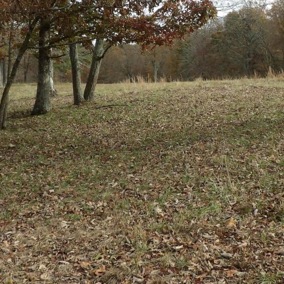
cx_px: 176
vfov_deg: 30.3
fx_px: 511
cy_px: 56
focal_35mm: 55
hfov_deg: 31.0
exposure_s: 1/314
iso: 100
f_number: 3.4
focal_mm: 5
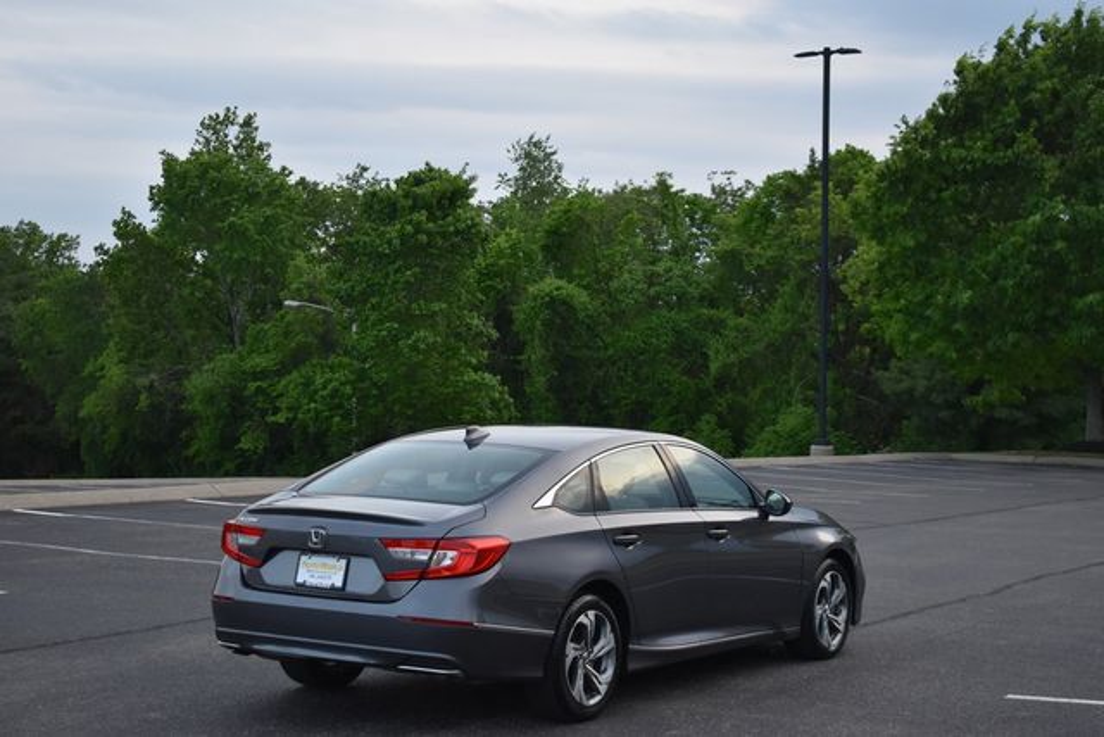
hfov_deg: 33.4
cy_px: 368
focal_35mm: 60
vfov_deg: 22.6
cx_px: 552
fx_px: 1840
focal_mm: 40
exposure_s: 1/250
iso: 640
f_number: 5
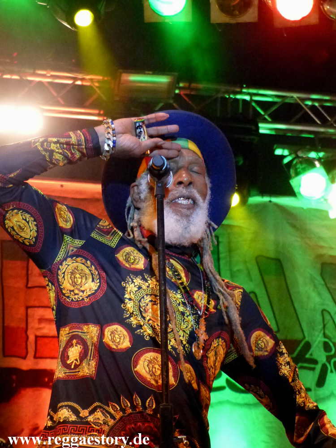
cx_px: 168
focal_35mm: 107
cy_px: 224
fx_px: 1385
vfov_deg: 18.4
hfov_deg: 13.8
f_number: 2.8
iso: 1600
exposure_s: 1/160
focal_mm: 19.2
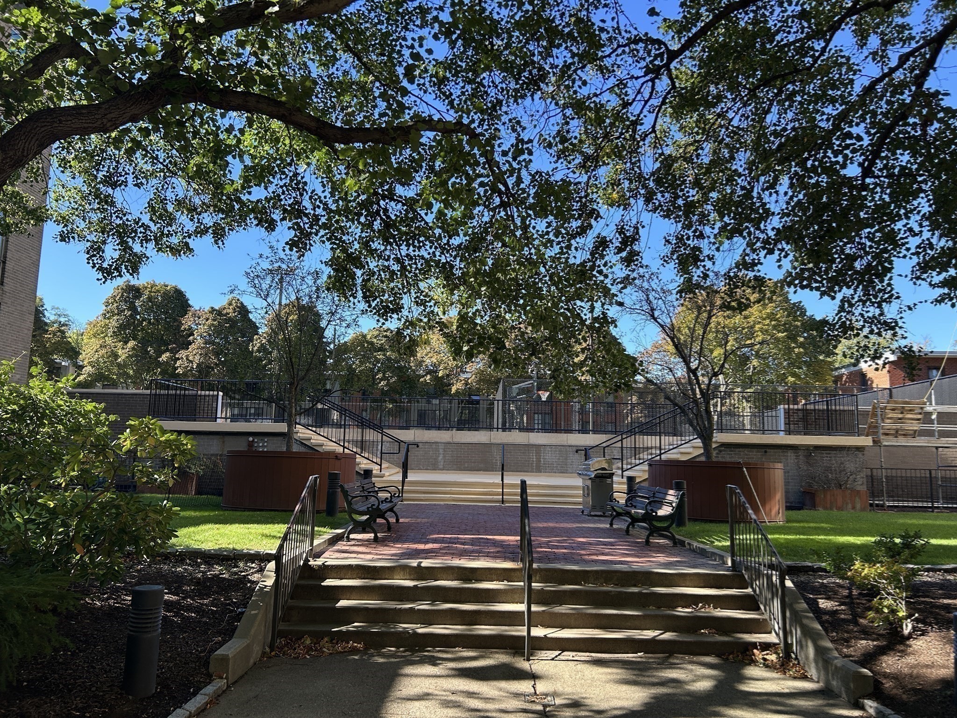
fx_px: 719
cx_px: 478
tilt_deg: +7.2
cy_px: 359
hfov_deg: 67.3
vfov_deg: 53.1
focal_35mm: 26
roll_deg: -1.6
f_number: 1.5
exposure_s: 1/733
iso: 50
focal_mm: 5.7
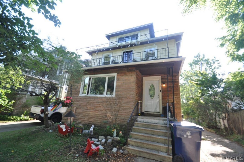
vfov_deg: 77.1
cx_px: 122
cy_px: 81
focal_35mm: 15
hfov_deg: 100.5
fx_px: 101
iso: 280
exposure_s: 1/200
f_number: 3.5
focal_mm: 10
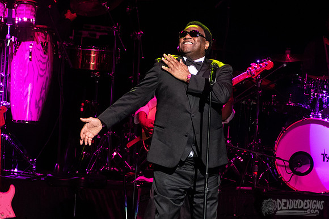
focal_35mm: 423
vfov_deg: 3.3
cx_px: 185
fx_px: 3863
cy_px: 73
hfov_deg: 4.9
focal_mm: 200
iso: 3200
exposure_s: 1/400
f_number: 4
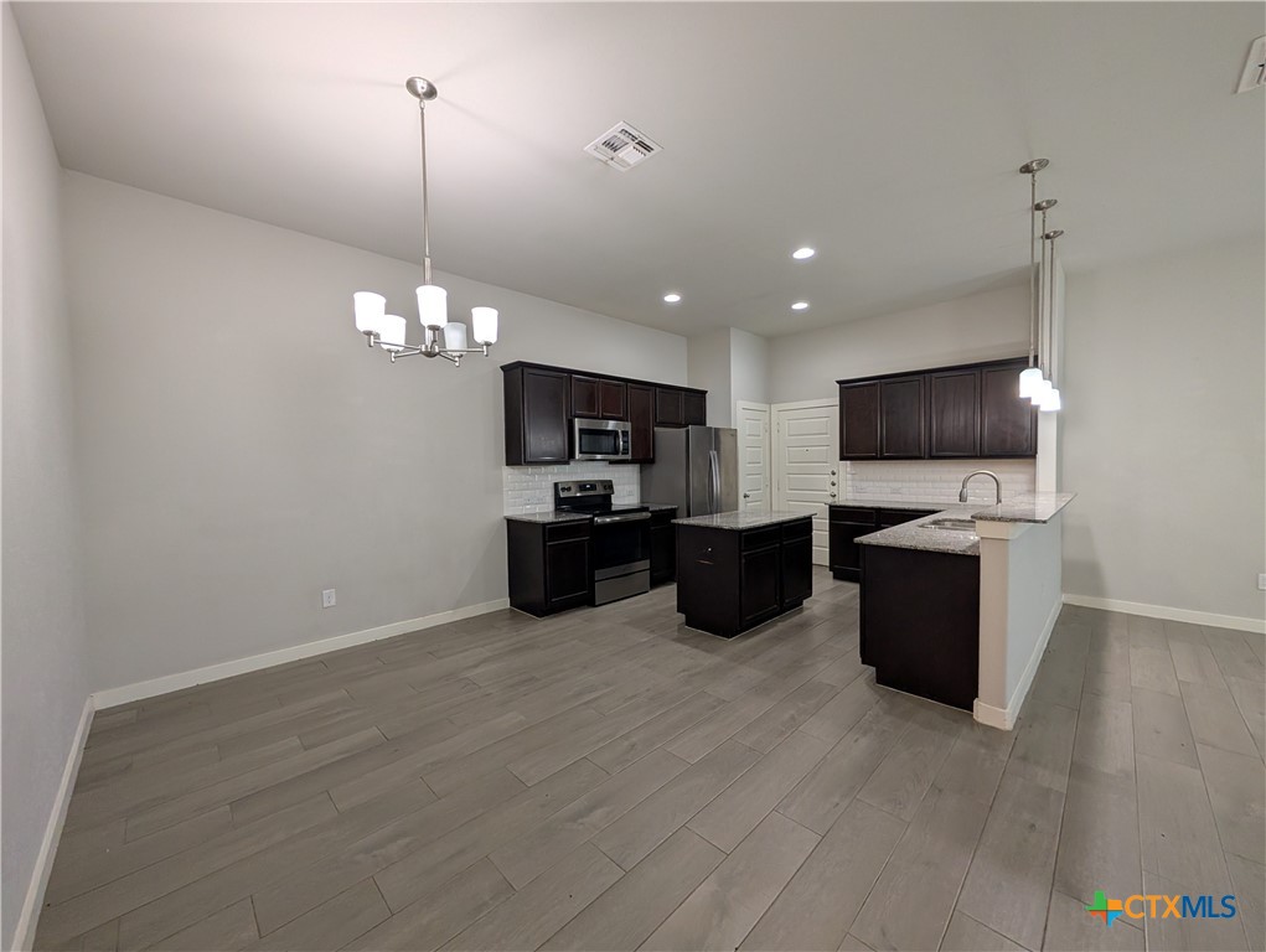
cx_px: 633
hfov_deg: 110.5
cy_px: 476
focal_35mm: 12
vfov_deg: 94.6
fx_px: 439
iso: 126
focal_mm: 2.02
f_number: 1.7
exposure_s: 1/120
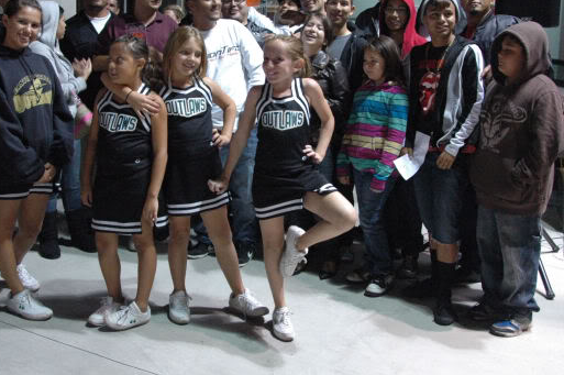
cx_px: 240
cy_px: 139
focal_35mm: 38
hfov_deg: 50.6
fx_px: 595
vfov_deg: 34.8
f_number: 5
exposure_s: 1/50
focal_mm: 18
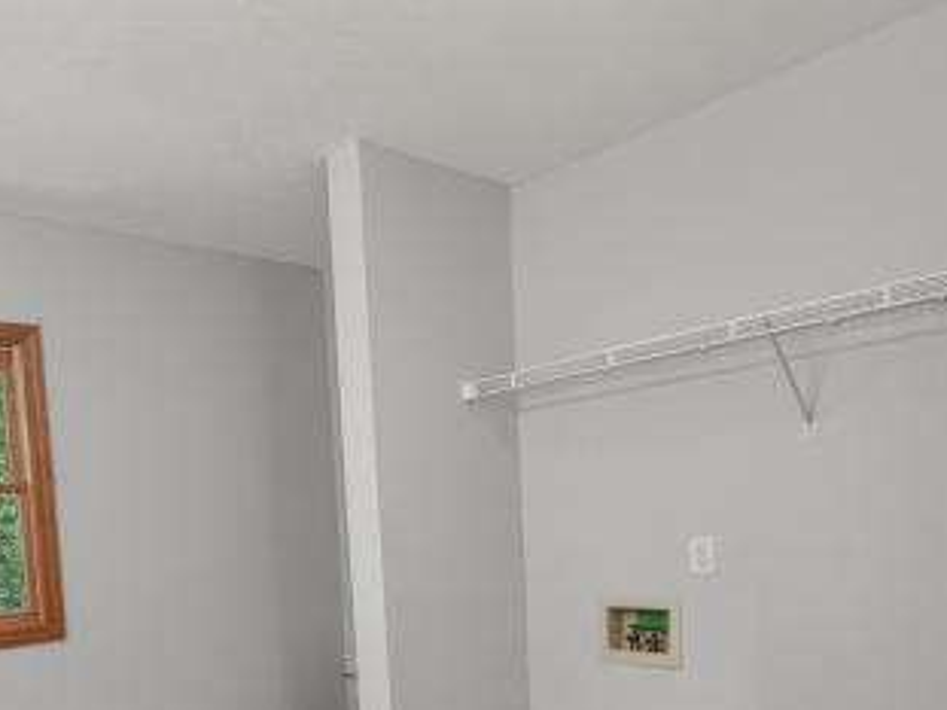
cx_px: 181
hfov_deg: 55.5
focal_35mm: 30
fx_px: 820
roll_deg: +4.9
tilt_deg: -5.2
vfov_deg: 43.5
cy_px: 612
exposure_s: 1/60
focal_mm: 2.2
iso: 400
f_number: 2.2
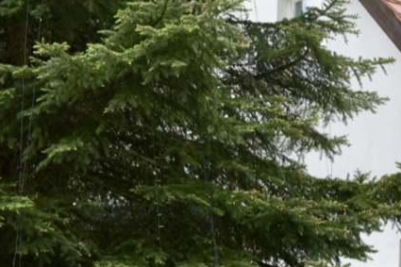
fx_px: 1592
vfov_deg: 9.5
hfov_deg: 13.7
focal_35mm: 143
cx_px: 560
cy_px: 310
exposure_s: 1/200
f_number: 4
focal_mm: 38
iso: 100
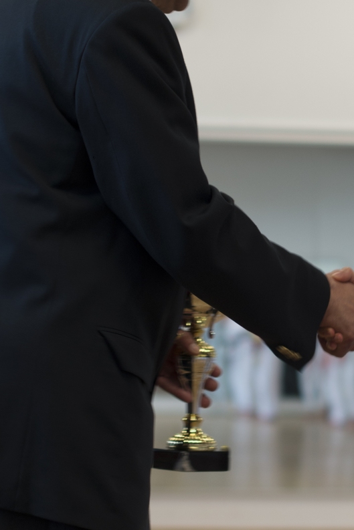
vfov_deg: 10.9
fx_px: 2786
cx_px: 391
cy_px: 349
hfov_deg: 7.2
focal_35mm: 189
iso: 100
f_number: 2.5
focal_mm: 50
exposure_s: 1/50
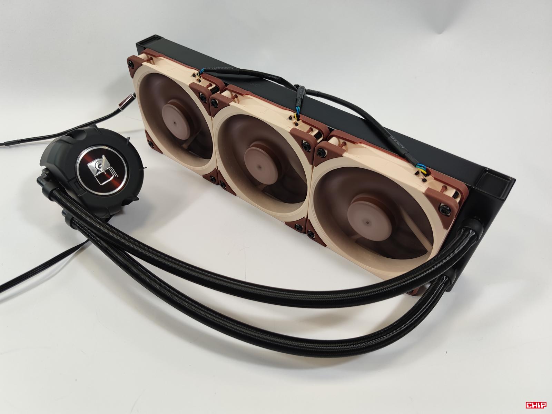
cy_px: 207
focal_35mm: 25
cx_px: 276
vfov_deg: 54.9
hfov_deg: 69.4
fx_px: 399
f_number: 1.85
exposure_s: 1/100
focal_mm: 6.78
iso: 106
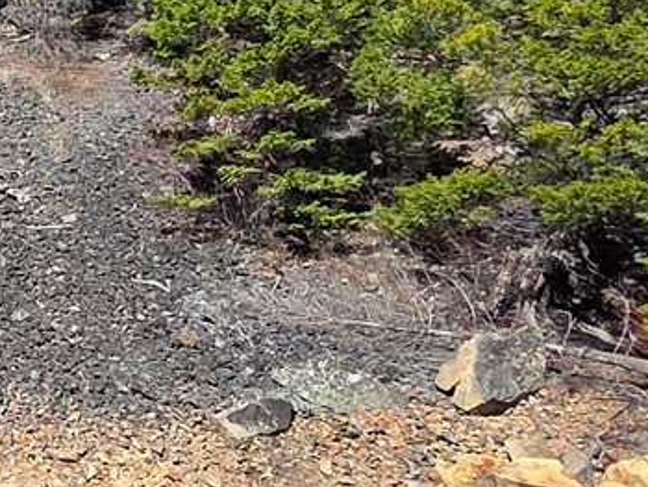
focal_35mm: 76
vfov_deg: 19.4
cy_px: 169
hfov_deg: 18.6
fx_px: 1424
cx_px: -583
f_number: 1.9
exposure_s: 1/1215
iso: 40
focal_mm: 2.2
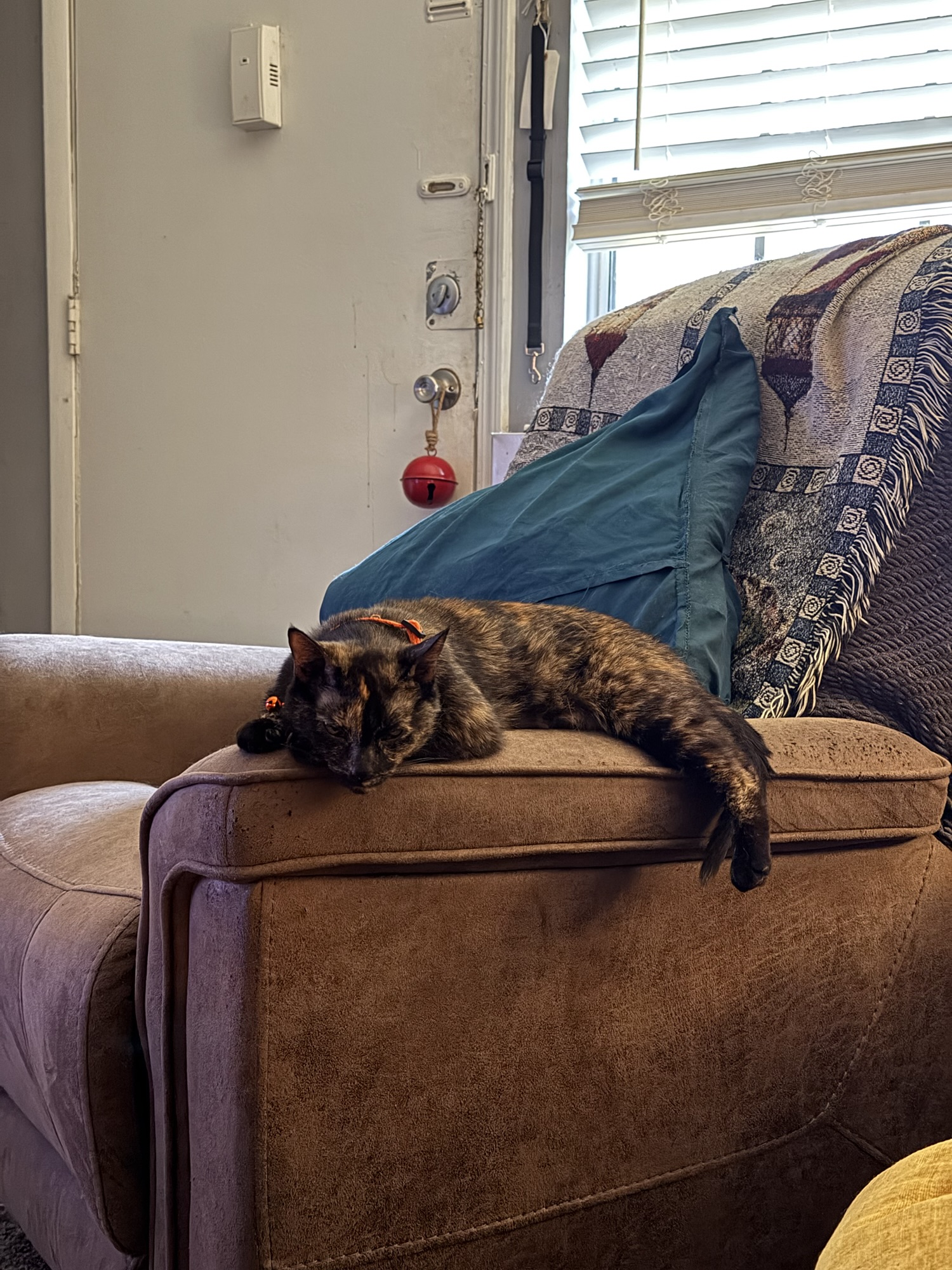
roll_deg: -0.9
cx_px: 476
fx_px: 1760
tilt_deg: -6.4
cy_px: 635
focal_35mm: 48
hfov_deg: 30.3
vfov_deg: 39.7
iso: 1250
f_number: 1.78
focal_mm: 6.76
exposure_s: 1/9
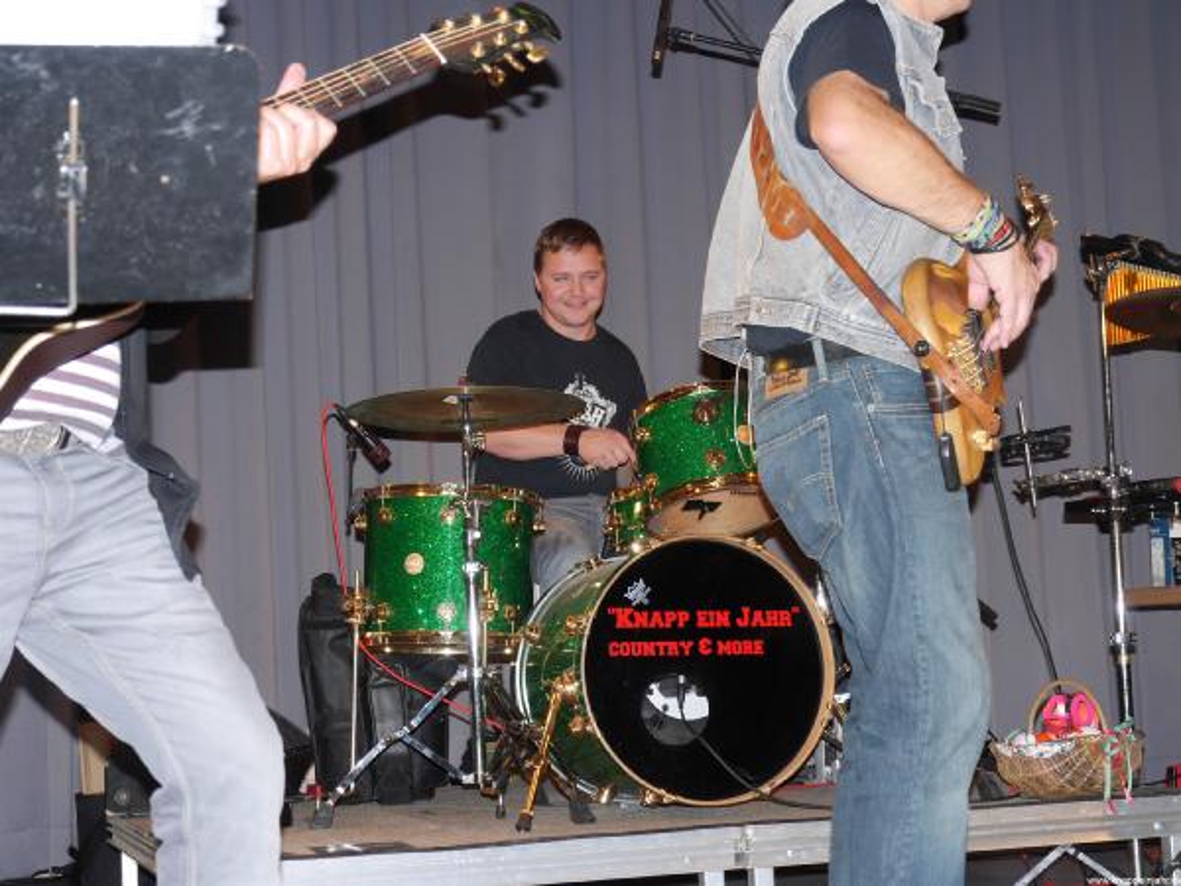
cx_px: 590
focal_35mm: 64
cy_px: 443
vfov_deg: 22.9
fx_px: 2183
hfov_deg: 30.3
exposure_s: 1/50
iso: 800
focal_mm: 32
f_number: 5
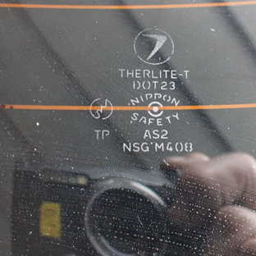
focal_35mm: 51
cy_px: 112
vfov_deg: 33.4
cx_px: 167
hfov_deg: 33.2
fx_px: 427
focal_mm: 5.4
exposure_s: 1/50
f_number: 2.3
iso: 800
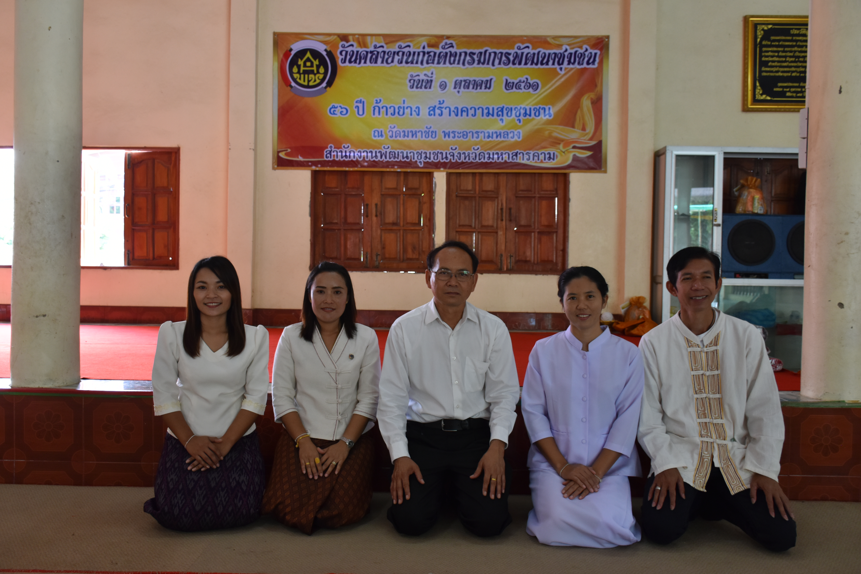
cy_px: 287
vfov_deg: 40.0
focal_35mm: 33
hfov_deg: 57.2
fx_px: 789
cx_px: 430
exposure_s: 1/60
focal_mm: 22
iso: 500
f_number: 4
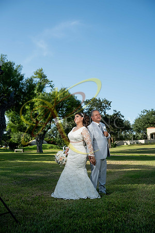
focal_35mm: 35
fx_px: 226
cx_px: 78
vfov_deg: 54.4
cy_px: 116
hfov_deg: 37.9
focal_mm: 35
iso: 500
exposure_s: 1/2000
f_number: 4.5
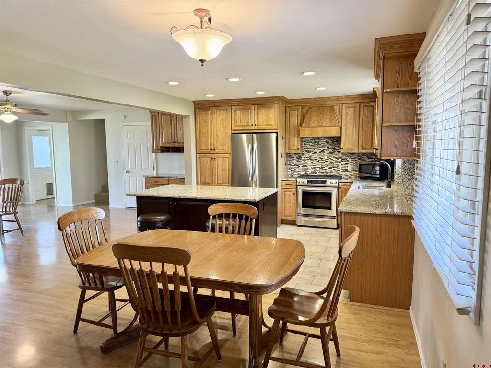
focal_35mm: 24
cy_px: 184
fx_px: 340
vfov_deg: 56.8
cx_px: 246
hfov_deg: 71.6
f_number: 1.78
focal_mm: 6.76
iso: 125
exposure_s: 1/60
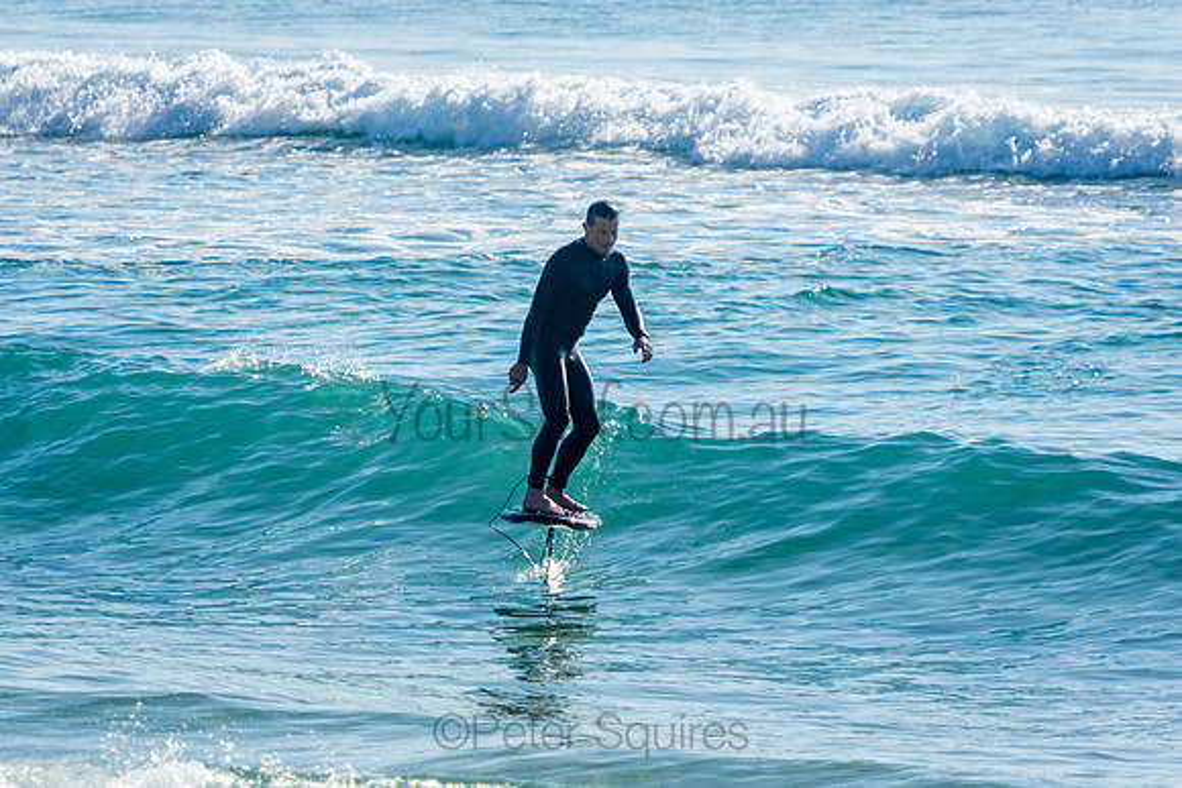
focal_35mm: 390
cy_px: 394
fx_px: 12807
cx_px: 591
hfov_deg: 5.3
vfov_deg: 3.5
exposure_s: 1/1250
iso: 250
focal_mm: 260
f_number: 5.6
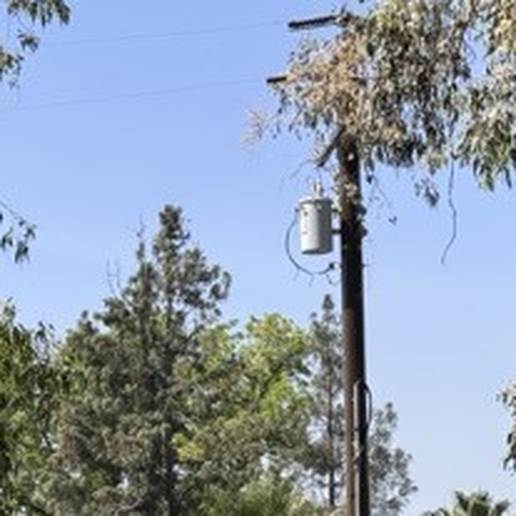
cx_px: 120
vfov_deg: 13.2
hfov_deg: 13.3
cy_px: 466
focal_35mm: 131
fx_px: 2209
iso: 64
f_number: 1.78
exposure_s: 1/2717
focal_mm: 6.76
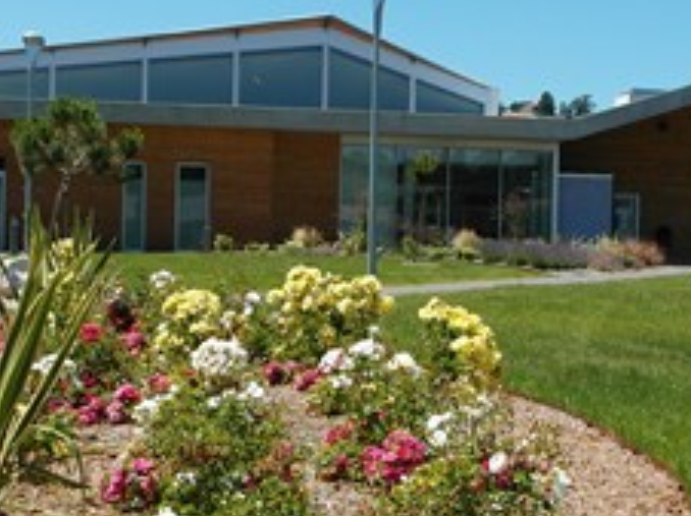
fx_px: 1854
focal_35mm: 93
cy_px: 301
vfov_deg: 15.9
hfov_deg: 21.1
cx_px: 422
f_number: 4
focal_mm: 7.5
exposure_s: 1/1000
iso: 100
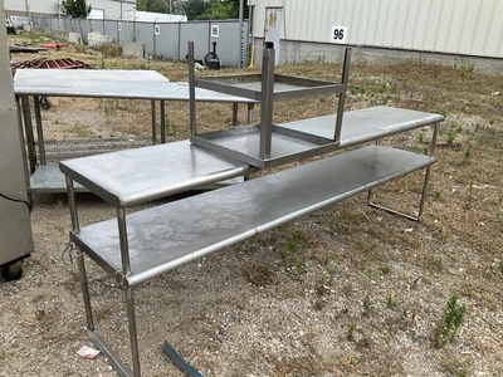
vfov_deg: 48.2
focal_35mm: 29
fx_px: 421
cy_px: 188
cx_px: 252
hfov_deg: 61.7
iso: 25
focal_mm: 3
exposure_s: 1/978
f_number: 1.8
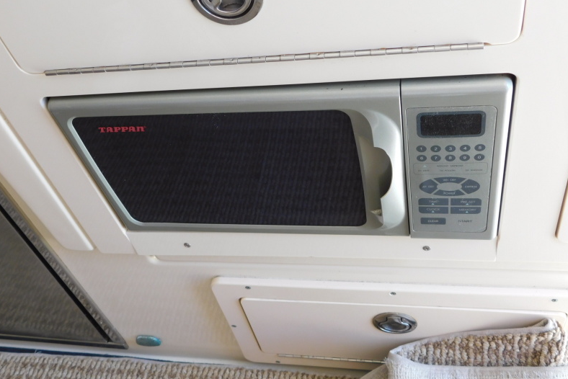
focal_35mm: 38
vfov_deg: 35.1
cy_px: 171
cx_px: 281
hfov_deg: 50.7
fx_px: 600
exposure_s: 1/50
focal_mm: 6.3
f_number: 3.5
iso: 125
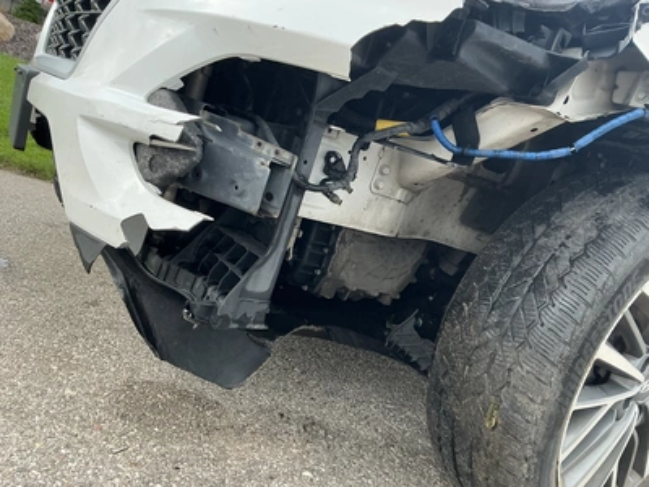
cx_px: 324
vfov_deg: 49.7
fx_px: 525
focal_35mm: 28
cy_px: 244
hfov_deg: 63.4
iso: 25
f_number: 1.8
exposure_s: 1/239
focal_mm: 3
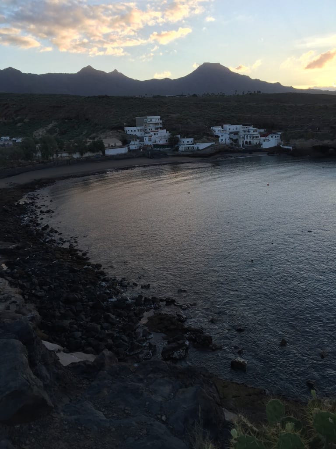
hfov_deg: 48.2
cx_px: 168
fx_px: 375
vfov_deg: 61.7
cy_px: 224
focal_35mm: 29
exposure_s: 1/412
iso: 32
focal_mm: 4.15
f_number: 2.2
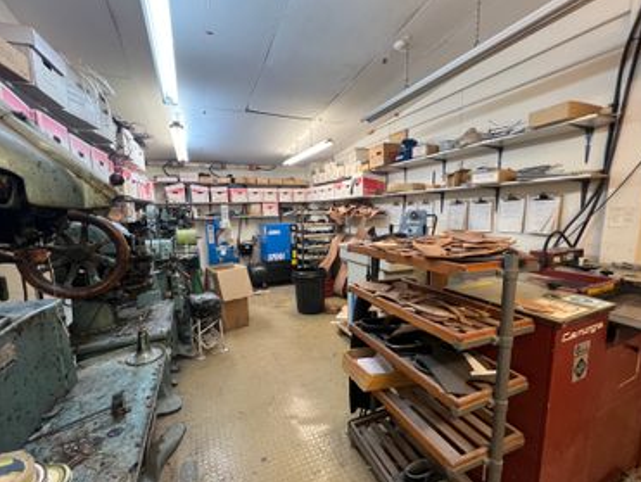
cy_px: 254
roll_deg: +0.9
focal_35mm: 14
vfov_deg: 85.7
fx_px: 259
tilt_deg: -8.9
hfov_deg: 102.0
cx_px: 316
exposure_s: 1/100
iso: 160
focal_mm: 1.57
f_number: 1.8
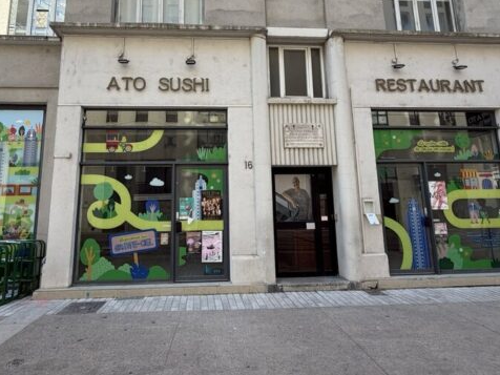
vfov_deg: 65.7
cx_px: 220
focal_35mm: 20
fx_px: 289
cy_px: 163
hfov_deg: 81.4
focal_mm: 2.22
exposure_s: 1/398
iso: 50
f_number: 2.2
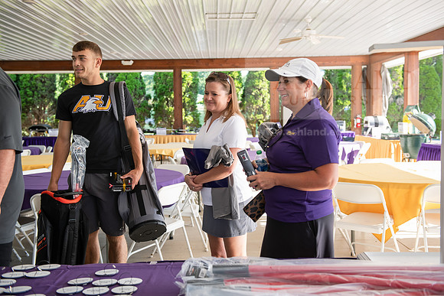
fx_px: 518
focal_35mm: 42
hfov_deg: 46.4
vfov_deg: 31.9
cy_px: 148
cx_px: 222
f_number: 4
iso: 400
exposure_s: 1/200
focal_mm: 42
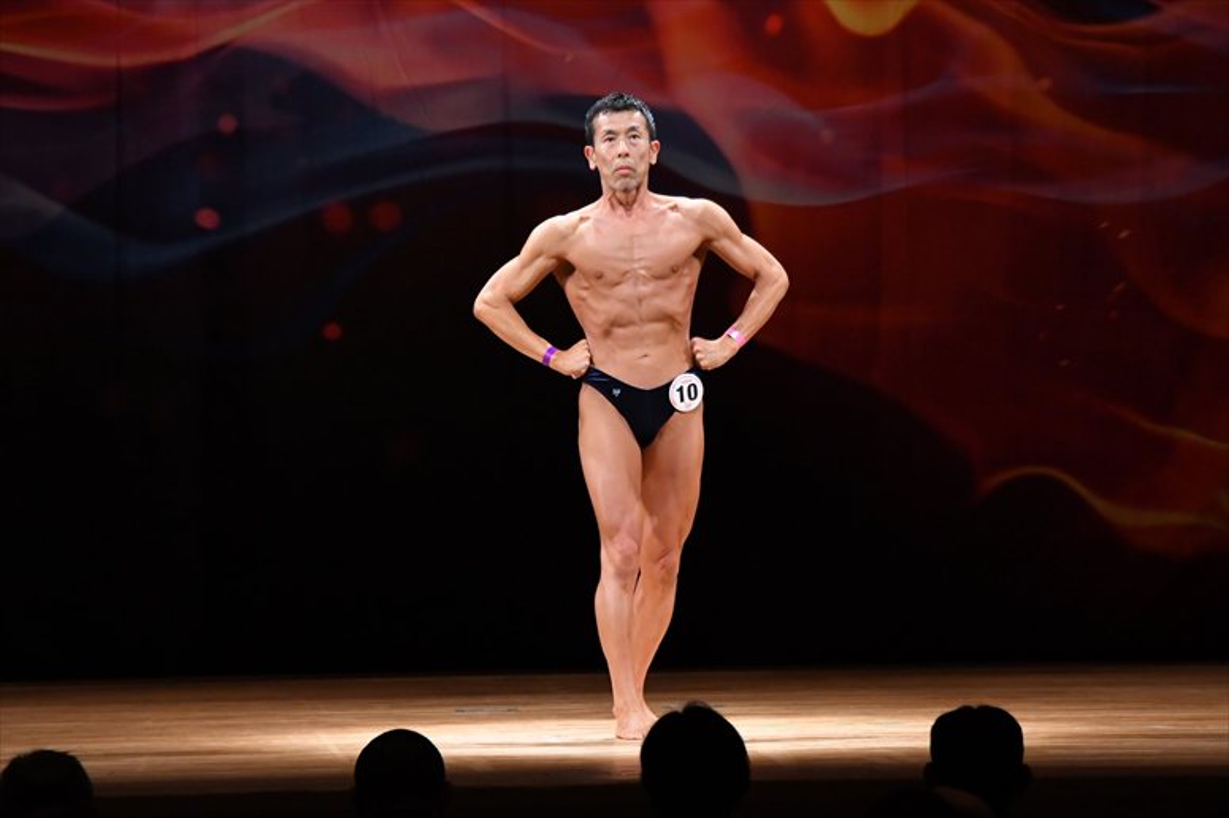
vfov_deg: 6.3
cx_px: 614
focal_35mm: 217
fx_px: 7405
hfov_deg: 9.5
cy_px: 409
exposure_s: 1/400
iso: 4000
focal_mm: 145
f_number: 5.6
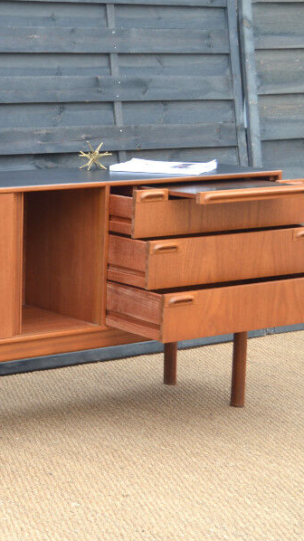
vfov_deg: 23.7
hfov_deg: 13.1
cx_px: -59
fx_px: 1291
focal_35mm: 90
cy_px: 270
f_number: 5.6
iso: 200
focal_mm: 38
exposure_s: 1/125
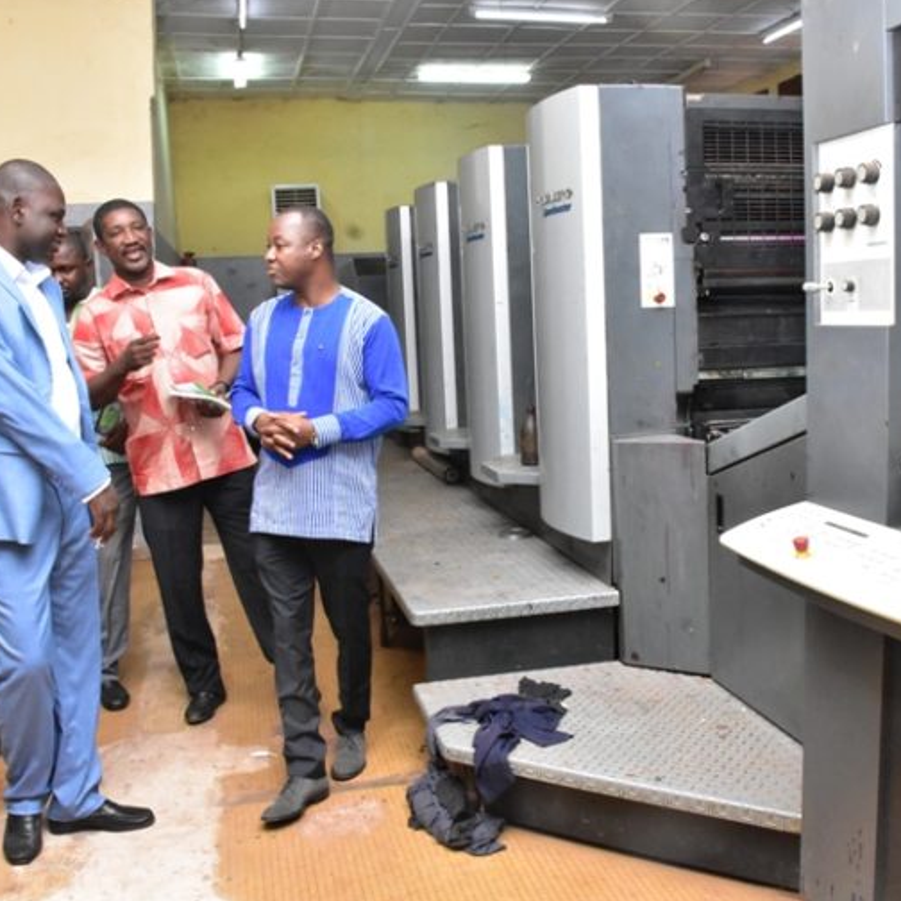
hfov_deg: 47.2
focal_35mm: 35
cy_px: 448
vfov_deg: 47.2
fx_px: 1031
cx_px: 490
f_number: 11
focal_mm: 18
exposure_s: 1/125
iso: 6400
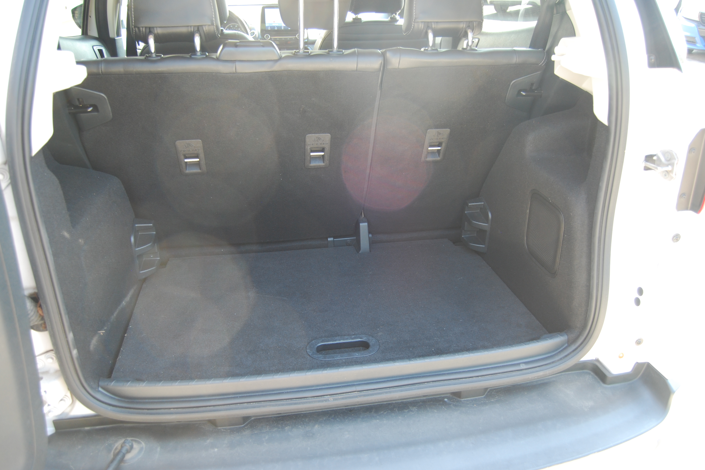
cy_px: 232
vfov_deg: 46.4
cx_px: 354
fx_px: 548
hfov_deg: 65.5
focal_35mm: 28
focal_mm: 18
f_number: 3.5
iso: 200
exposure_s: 1/40
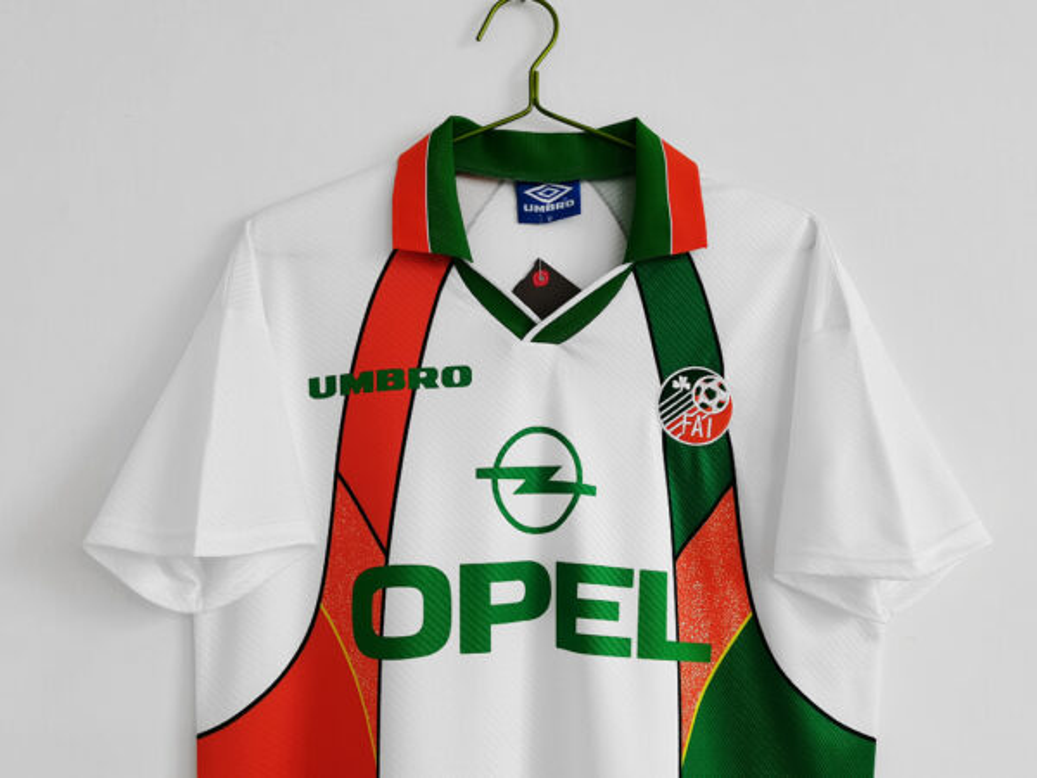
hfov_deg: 61.7
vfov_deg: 48.2
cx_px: 518
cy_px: 389
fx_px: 869
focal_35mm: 29
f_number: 1.8
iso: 200
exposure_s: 1/50
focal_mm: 5.58
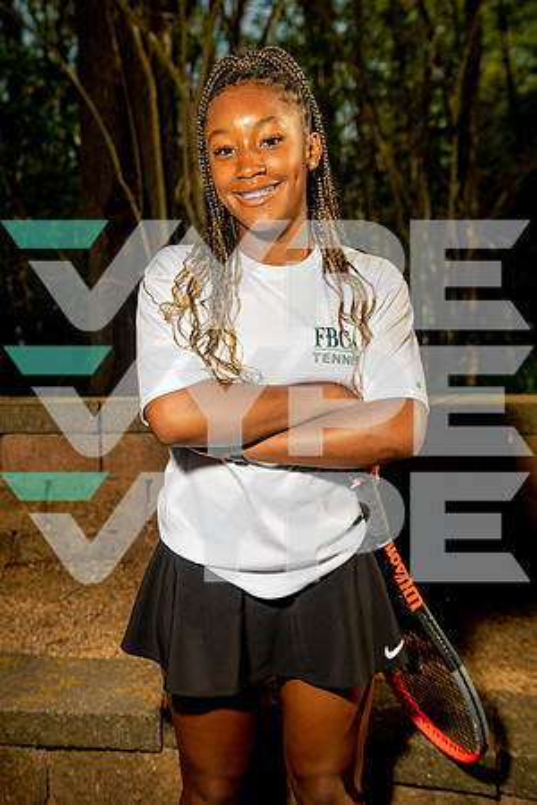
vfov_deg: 38.9
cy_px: 402
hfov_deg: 26.5
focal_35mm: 51
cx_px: 268
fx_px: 1141
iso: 125
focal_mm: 51
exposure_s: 1/250
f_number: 4.5
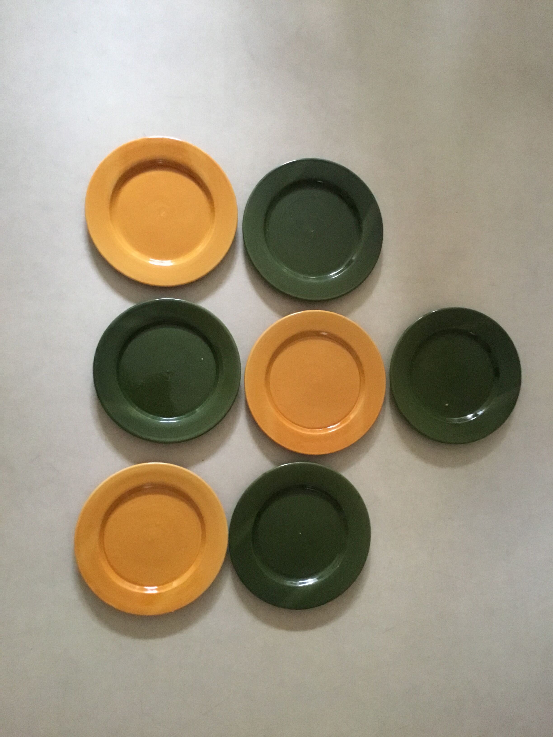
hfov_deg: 45.4
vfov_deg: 58.4
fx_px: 660
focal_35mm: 31
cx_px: 276
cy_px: 368
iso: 250
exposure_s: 1/17
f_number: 2.4
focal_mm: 3.3
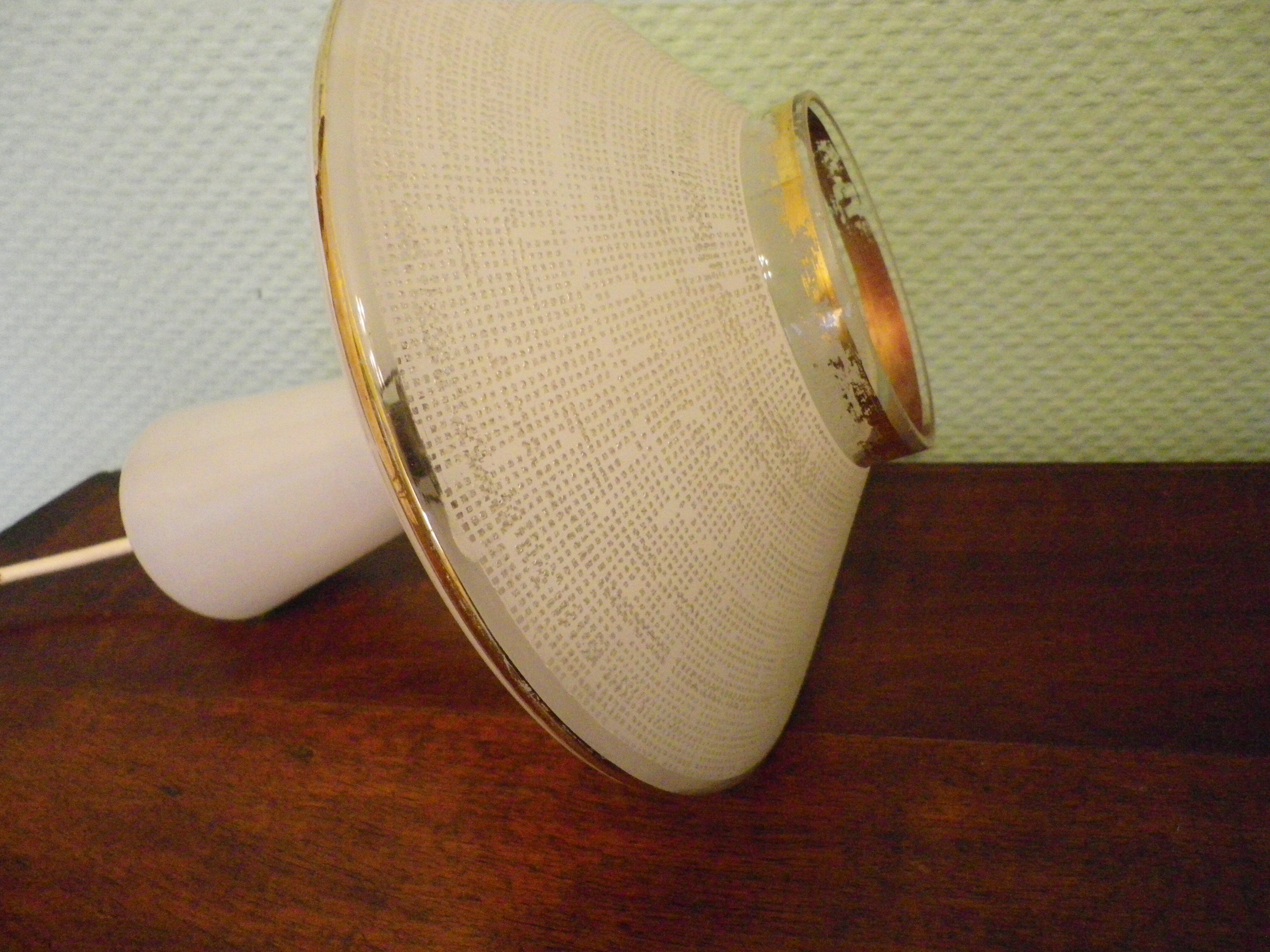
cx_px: 635
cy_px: 476
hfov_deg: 63.4
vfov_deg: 49.7
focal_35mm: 28
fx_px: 1027
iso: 800
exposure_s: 1/25
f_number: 2.6
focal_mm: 4.9
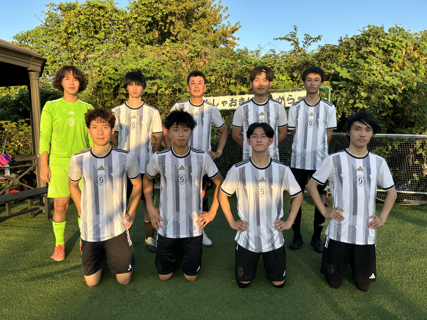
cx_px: 214
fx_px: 321
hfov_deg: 67.3
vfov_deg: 53.1
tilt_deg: -5.9
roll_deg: -1.1
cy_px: 160
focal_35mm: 26
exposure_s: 1/615
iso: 50
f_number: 1.6
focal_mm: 5.96
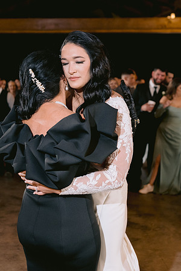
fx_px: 396
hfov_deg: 25.7
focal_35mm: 53
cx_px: 81
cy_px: 135
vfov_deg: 37.9
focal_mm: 35
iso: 1600
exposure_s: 1/125
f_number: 2.8
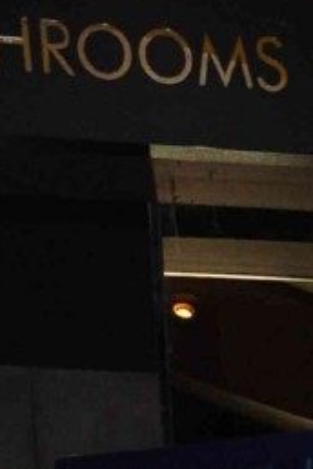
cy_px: 1369
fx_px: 3027
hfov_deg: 5.6
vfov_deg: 7.8
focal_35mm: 232
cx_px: 934
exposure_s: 1/250
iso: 640
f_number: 10
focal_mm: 25
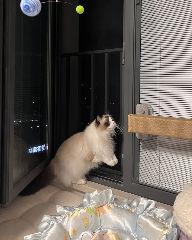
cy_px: 84
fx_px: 234
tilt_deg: +0.6
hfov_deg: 44.5
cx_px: 104
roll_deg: -1.1
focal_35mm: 33
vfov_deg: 53.4
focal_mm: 5.7
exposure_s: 1/50
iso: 400
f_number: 1.5
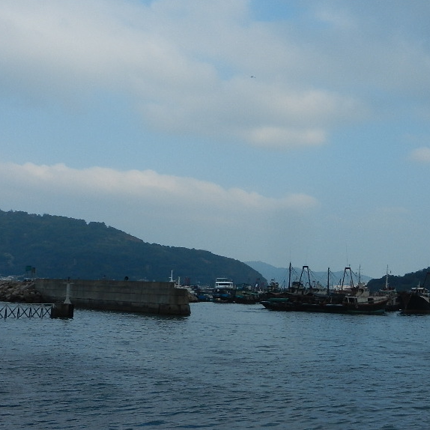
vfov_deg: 32.8
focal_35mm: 52
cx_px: 339
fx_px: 731
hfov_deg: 32.0
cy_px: 222
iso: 160
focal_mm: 5.9
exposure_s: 1/1600
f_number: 3.8
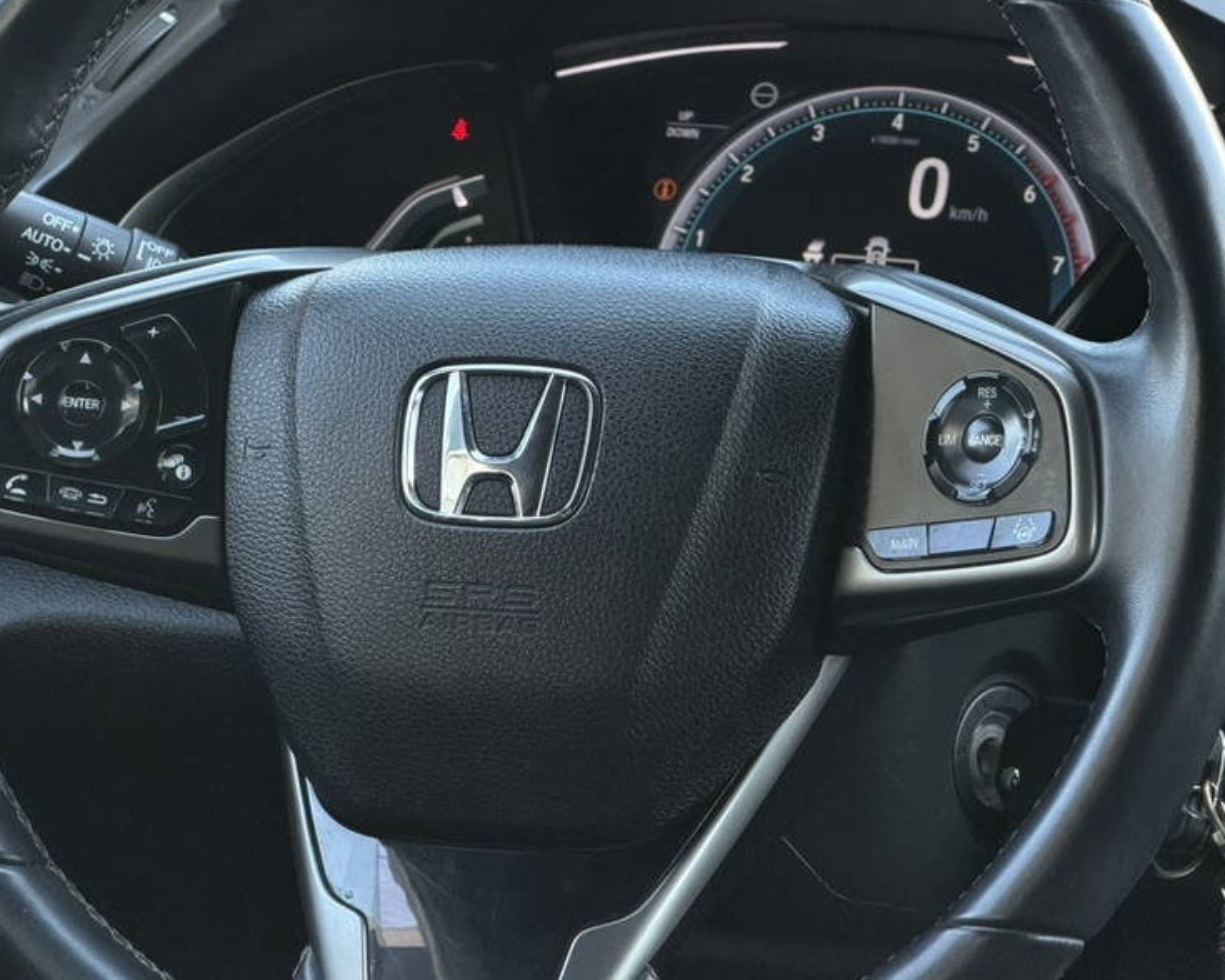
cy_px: 367
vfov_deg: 11.3
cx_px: 557
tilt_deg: -14.7
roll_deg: +0.2
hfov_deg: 14.2
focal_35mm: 136
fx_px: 4931
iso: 250
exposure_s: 1/121
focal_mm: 16.89
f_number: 2.8
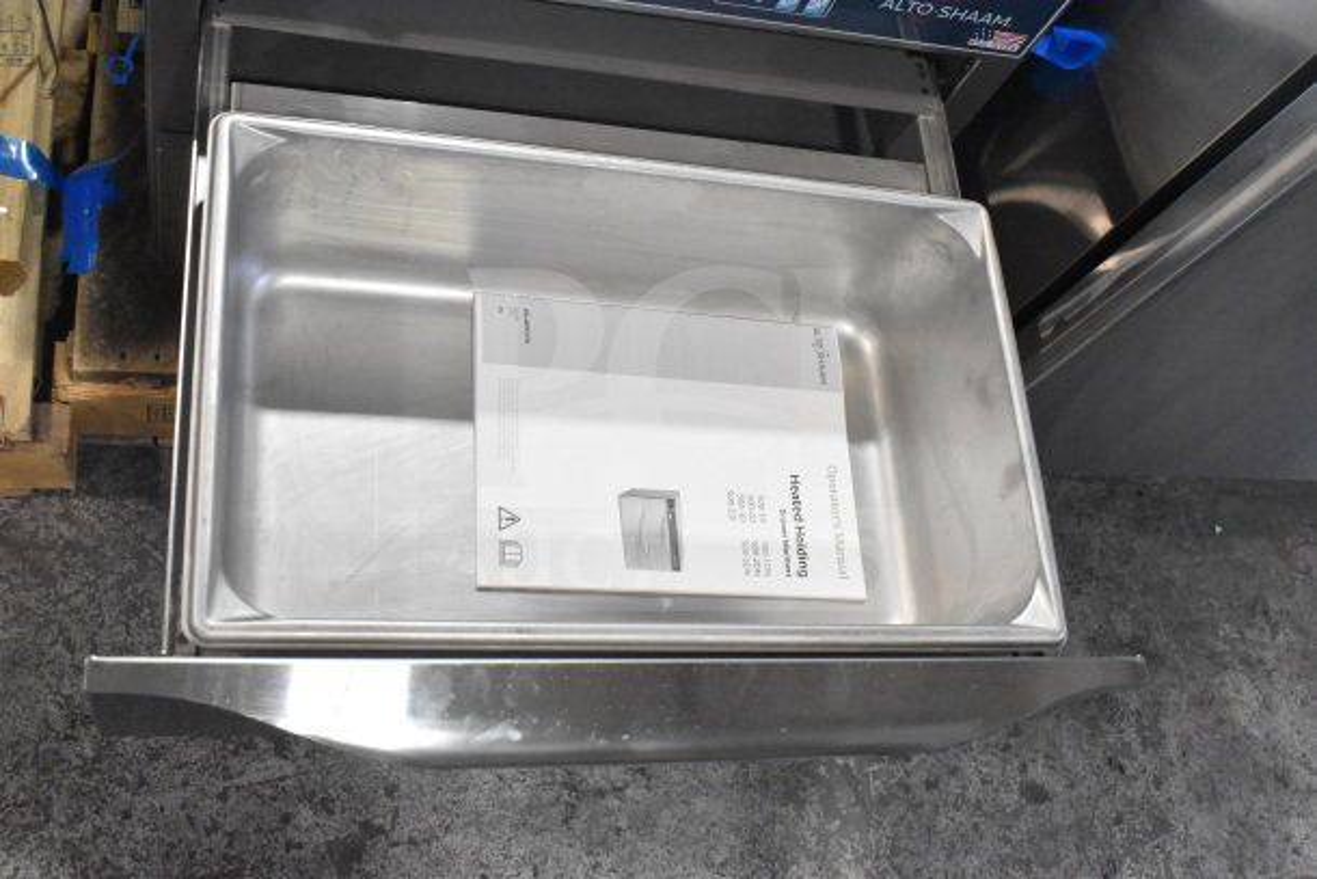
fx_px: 1317
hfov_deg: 53.1
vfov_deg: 36.9
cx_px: 658
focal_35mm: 36
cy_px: 440
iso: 6400
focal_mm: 24
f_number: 9
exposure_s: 1/320
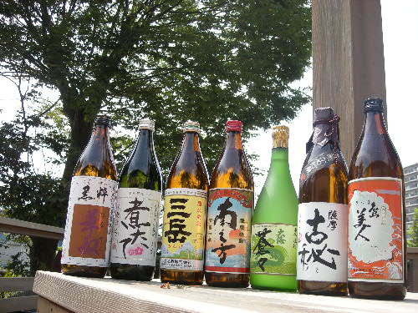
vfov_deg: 40.7
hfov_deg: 52.6
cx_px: 209
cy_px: 156
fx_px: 423
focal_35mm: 35
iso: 64
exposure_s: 1/368
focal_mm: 5.7
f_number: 2.8
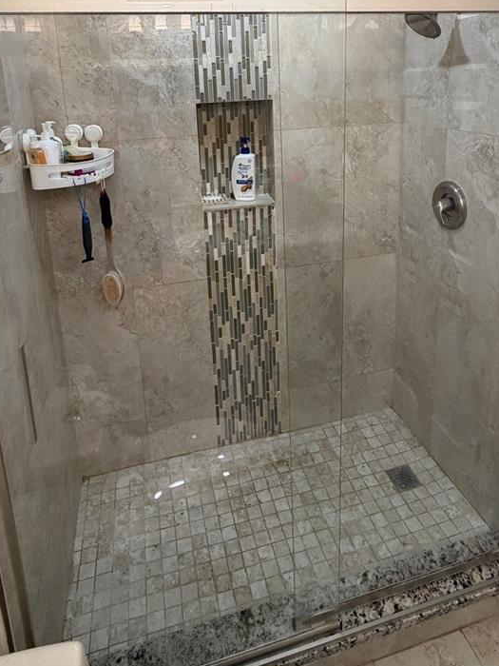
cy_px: 178
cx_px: 253
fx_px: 461
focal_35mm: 24
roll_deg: +2.5
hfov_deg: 56.8
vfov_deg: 67.7
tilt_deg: -11.8
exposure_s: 1/120
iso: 200
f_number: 2.2
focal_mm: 2.22
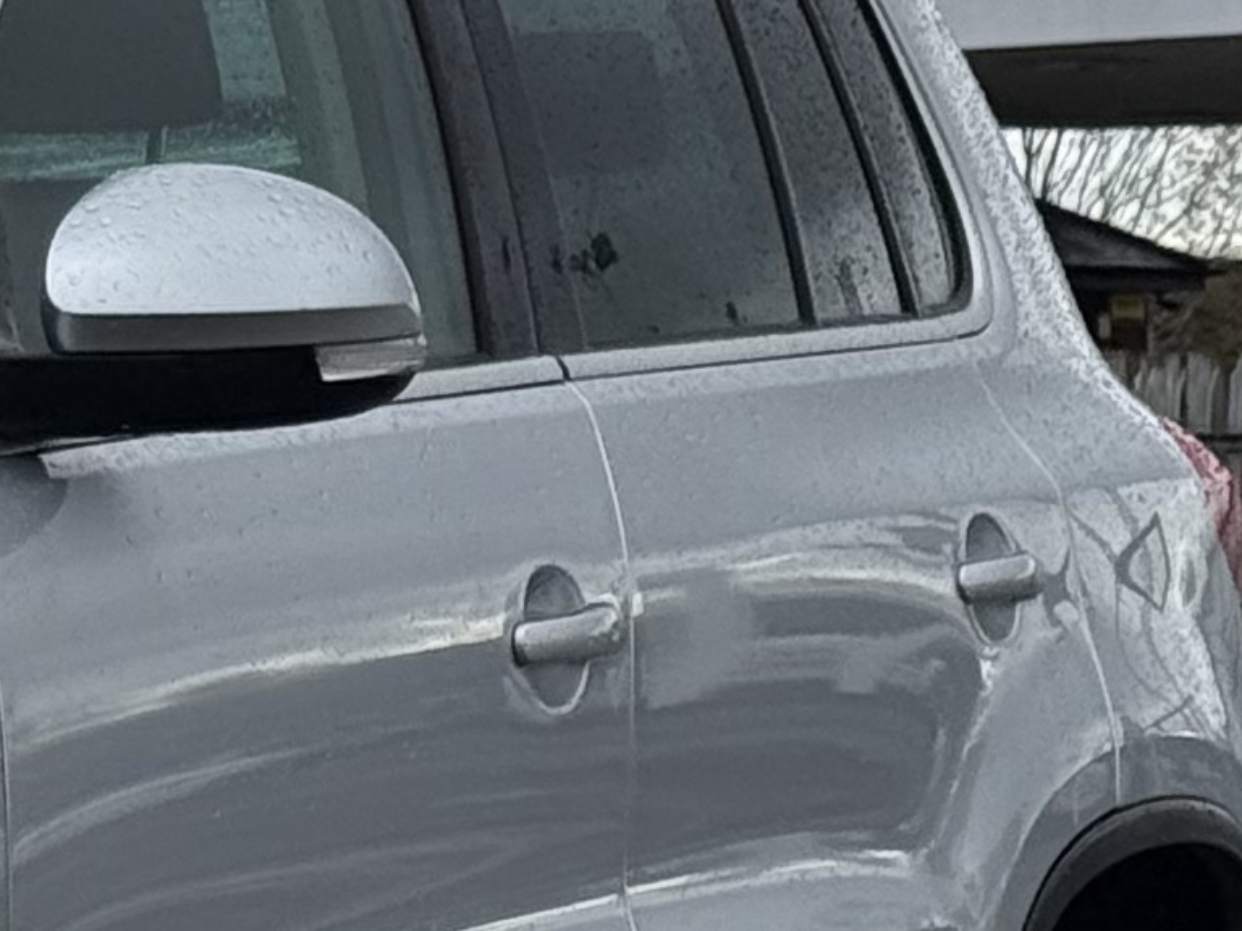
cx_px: -1024
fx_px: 9042
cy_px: 466
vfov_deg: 5.9
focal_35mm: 252
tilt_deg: +1.4
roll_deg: -0.6
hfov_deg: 7.6
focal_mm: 6.76
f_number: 1.78
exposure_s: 1/2273
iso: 64
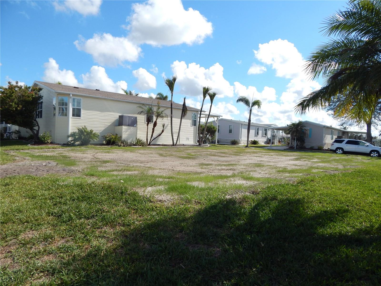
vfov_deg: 61.1
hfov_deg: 76.4
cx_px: 190
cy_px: 143
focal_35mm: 22
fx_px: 242
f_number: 6
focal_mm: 4
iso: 125
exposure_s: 1/500
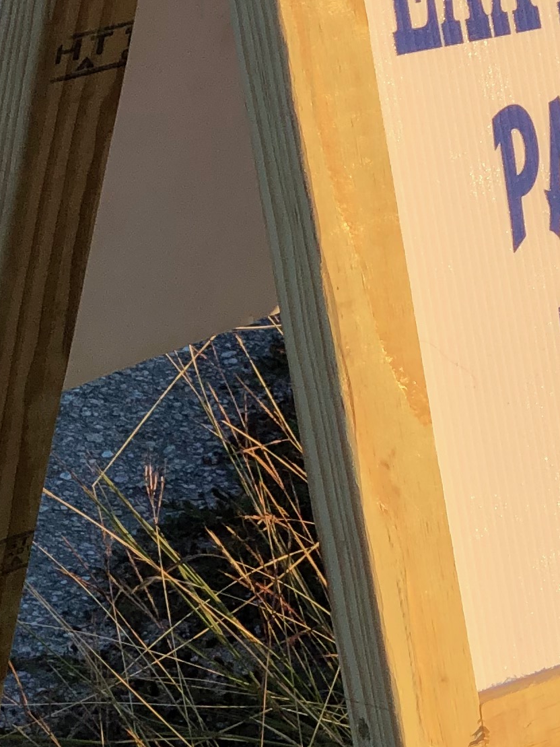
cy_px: 257
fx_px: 4076
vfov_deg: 10.5
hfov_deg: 7.7
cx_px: 917
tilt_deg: -20.2
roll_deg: +0.0
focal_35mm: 189
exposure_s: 1/436
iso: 16
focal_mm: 6
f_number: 2.4
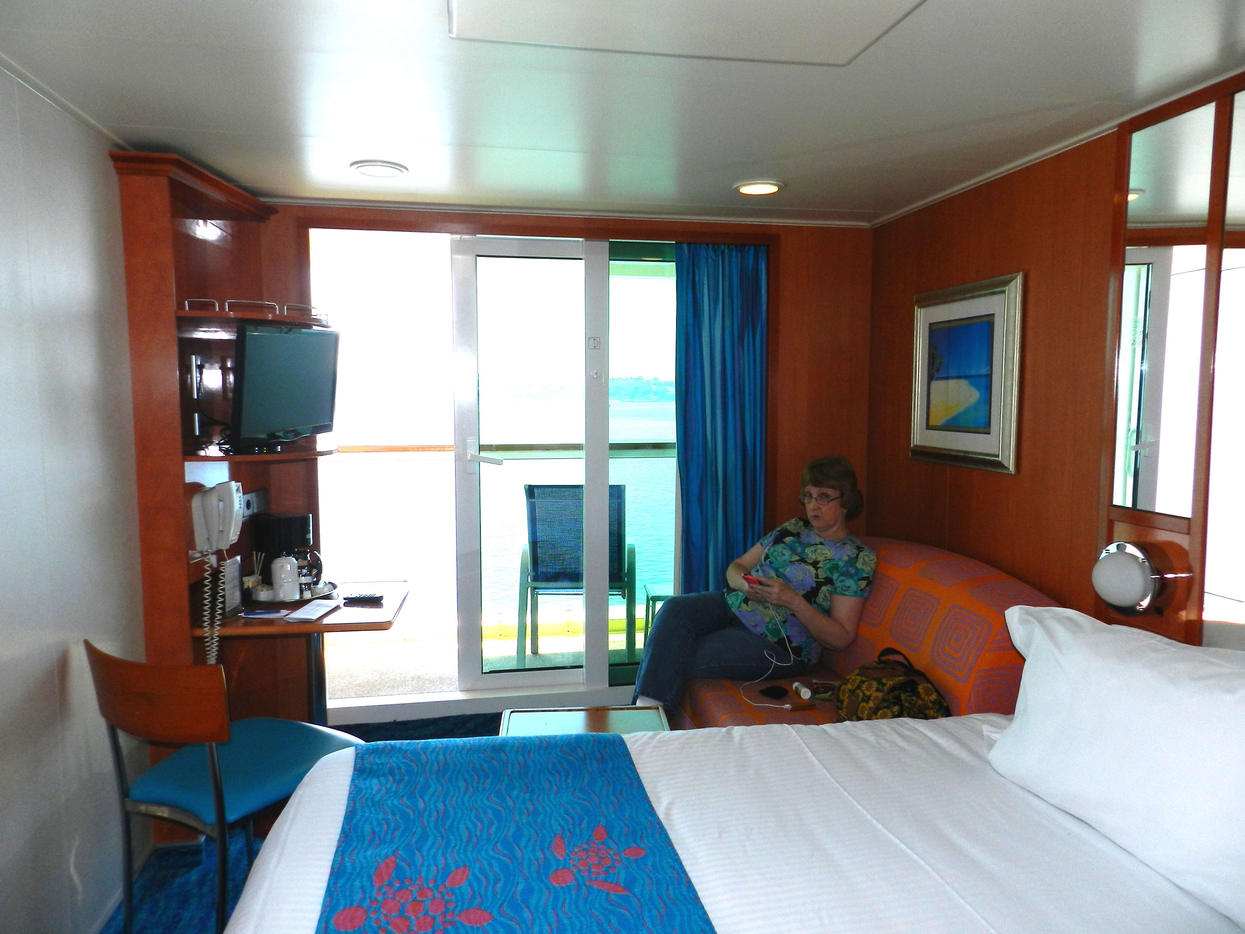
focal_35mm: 23
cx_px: 622
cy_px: 467
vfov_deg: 58.9
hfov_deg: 73.9
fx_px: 827
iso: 160
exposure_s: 1/250
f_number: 3.4
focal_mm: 4
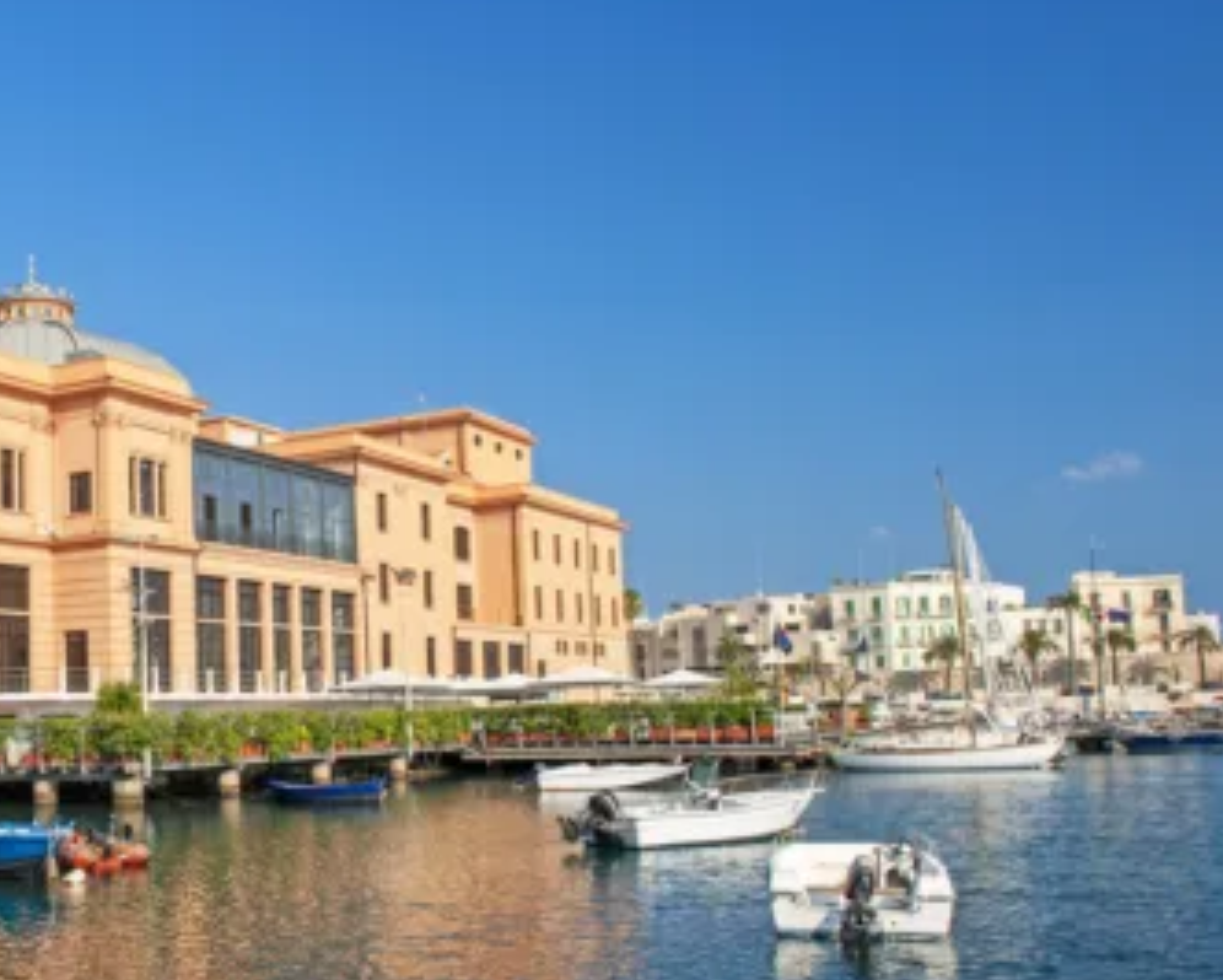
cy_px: 580
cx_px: 247
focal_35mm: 40
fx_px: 1449
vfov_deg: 37.2
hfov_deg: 43.6
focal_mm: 24
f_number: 8
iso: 250
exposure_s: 1/250
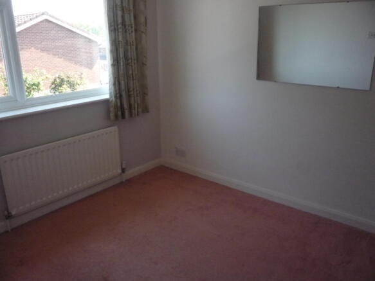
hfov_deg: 60.0
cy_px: 140
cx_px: 188
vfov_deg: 46.8
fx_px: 325
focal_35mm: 30
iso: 400
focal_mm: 5.2
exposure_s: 1/250
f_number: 3.3
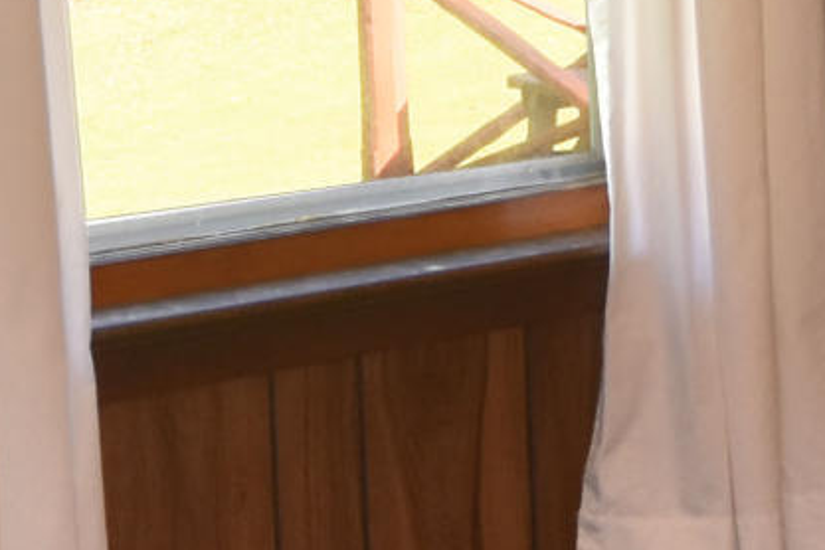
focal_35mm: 108
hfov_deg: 18.7
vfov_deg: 12.1
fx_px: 2475
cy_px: -251
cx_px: 682
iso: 720
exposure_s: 1/60
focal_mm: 10
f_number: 4
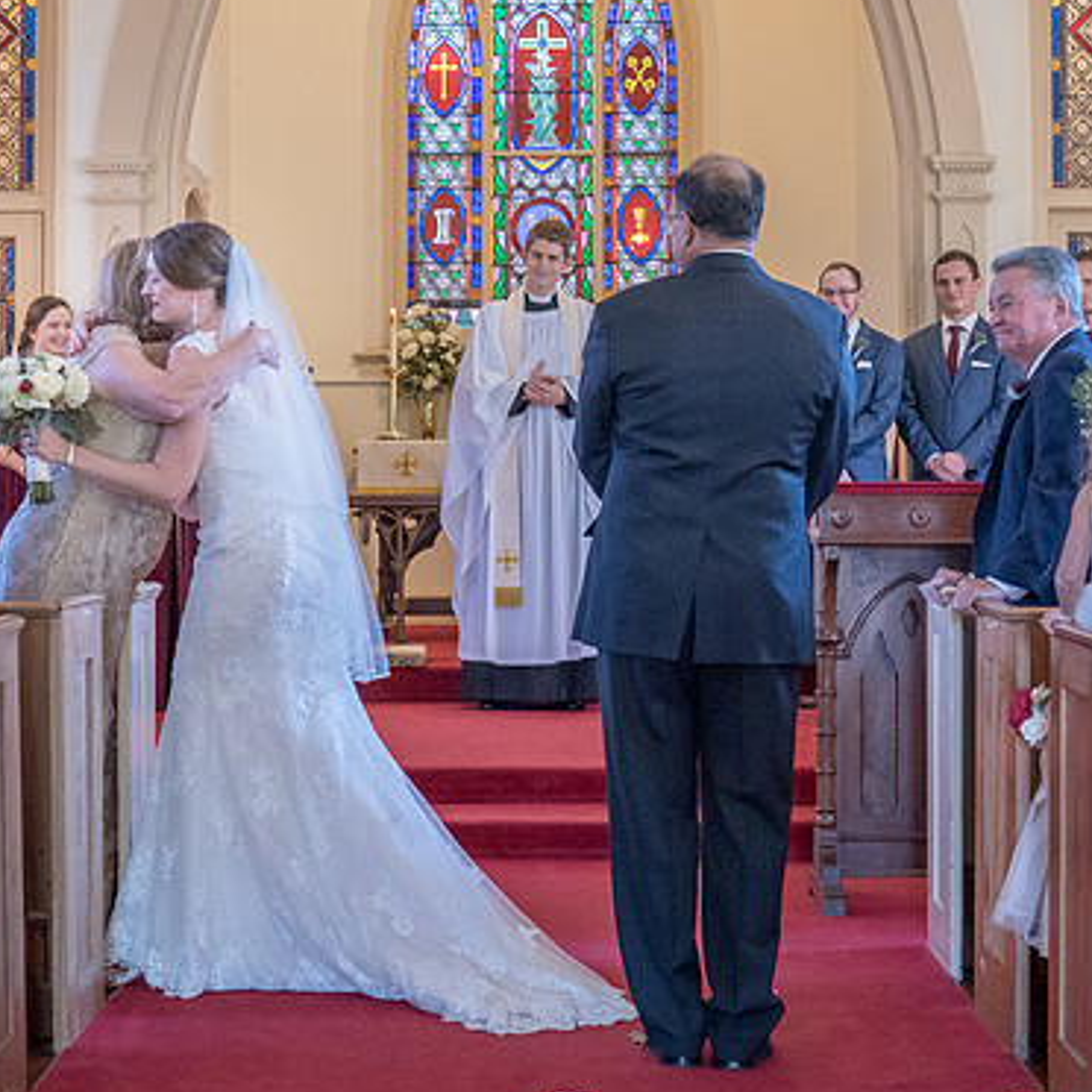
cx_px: 557
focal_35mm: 79
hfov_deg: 21.9
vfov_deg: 21.8
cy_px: 365
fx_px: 2820
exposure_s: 1/100
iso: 2000
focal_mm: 35
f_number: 4
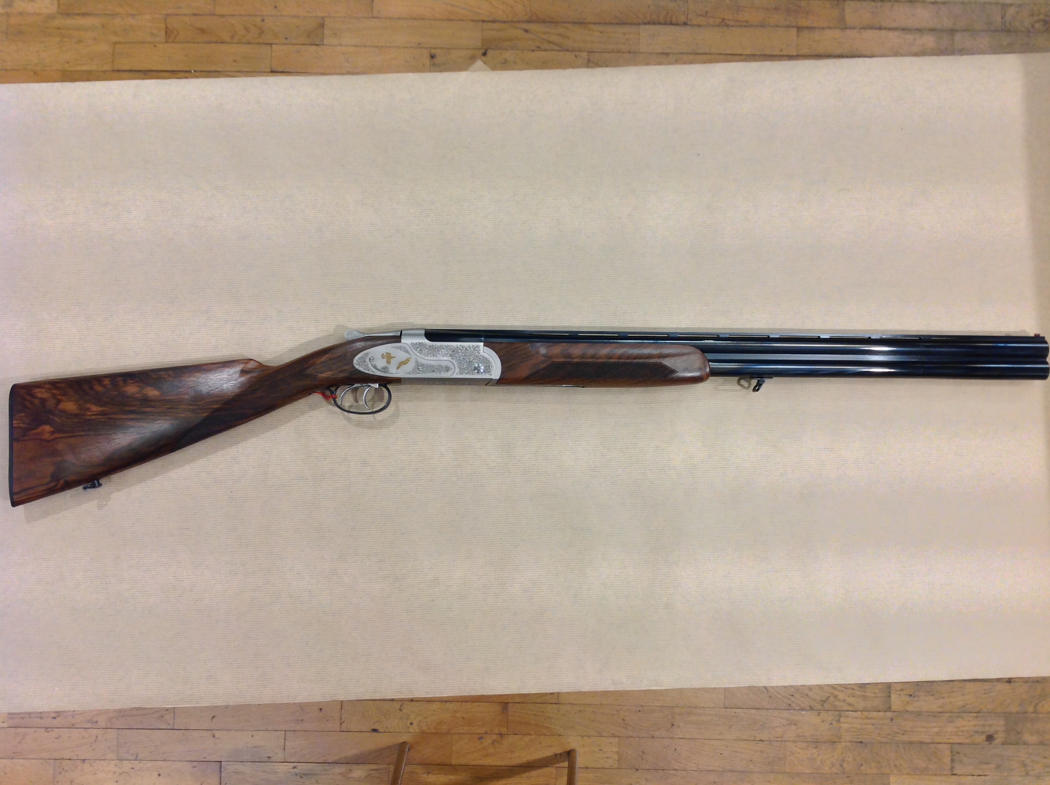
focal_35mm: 35
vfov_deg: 40.6
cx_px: 525
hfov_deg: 52.7
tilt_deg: -86.0
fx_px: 1060
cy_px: 392
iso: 50
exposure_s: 1/20
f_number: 2.4
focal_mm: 4.28
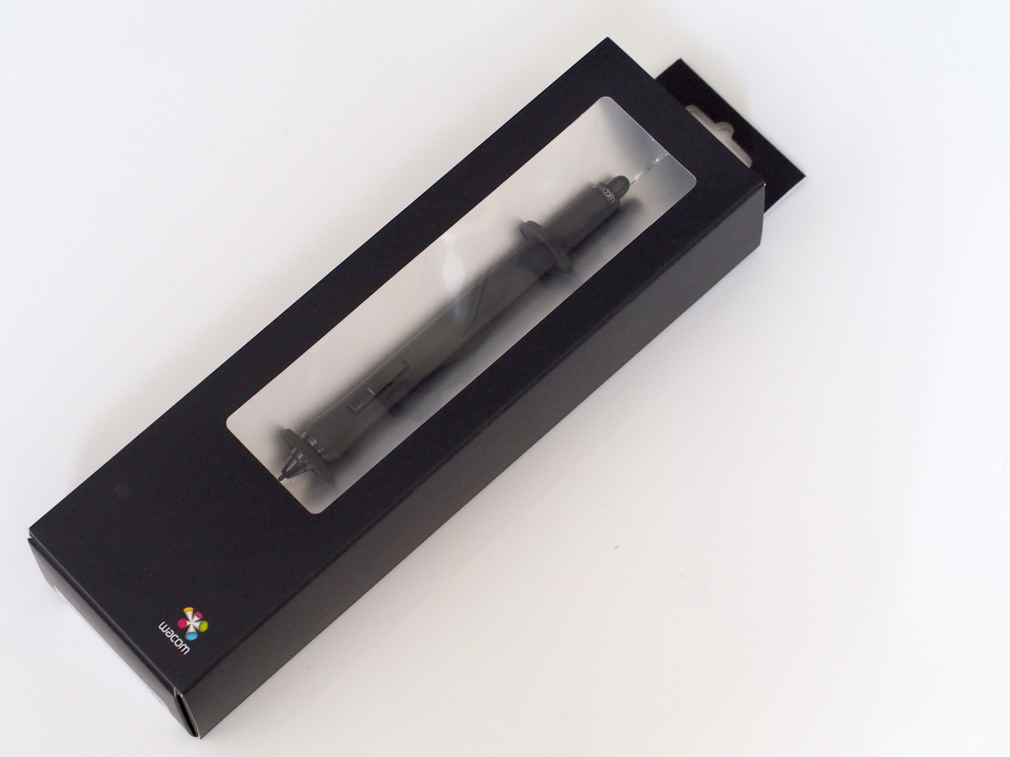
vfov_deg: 12.2
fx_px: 3530
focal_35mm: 121
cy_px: 380
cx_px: 505
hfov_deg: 16.3
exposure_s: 1/15
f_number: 4
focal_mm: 60
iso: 1600
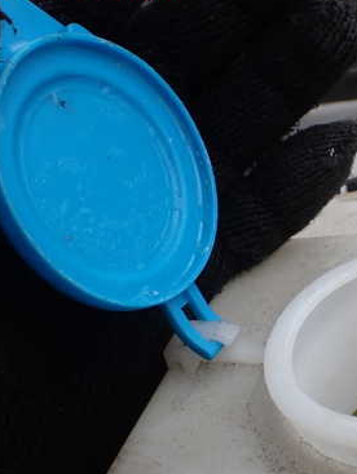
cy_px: 261
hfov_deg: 28.6
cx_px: 319
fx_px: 673
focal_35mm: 49
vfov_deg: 38.8
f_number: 3.2
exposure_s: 1/400
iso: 100
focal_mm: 5.4
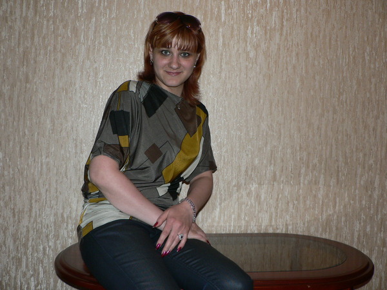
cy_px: 145
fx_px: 402
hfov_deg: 51.4
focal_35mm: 36
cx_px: 194
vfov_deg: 39.7
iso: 100
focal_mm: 6
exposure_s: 1/60
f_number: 2.8
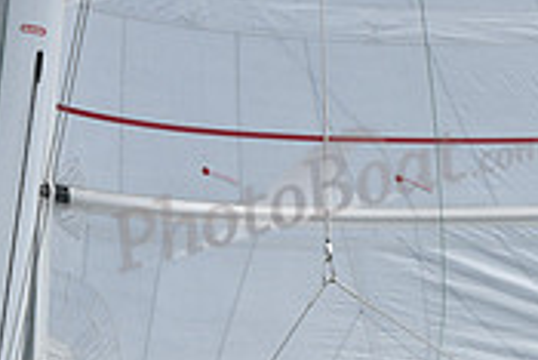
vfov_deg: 2.7
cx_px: 707
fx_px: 7673
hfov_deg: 4.0
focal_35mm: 513
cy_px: 592
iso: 320
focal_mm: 155
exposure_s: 1/1600
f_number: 7.1
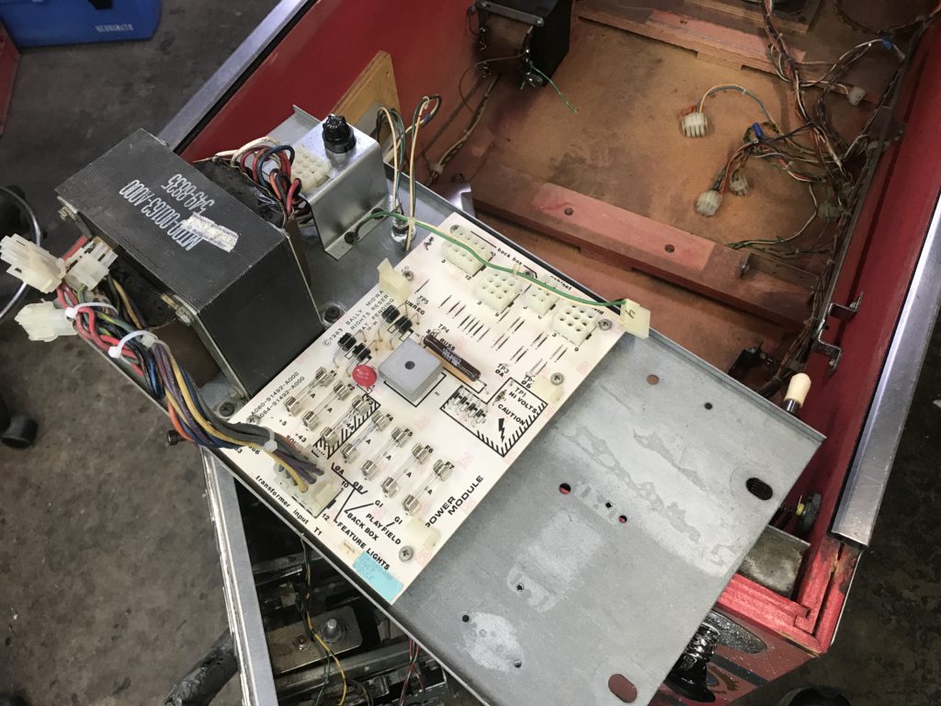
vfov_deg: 49.7
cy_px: 353
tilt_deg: -58.4
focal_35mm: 28
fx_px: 761
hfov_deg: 63.4
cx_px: 470
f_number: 1.8
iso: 40
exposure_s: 1/30
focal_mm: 3.99
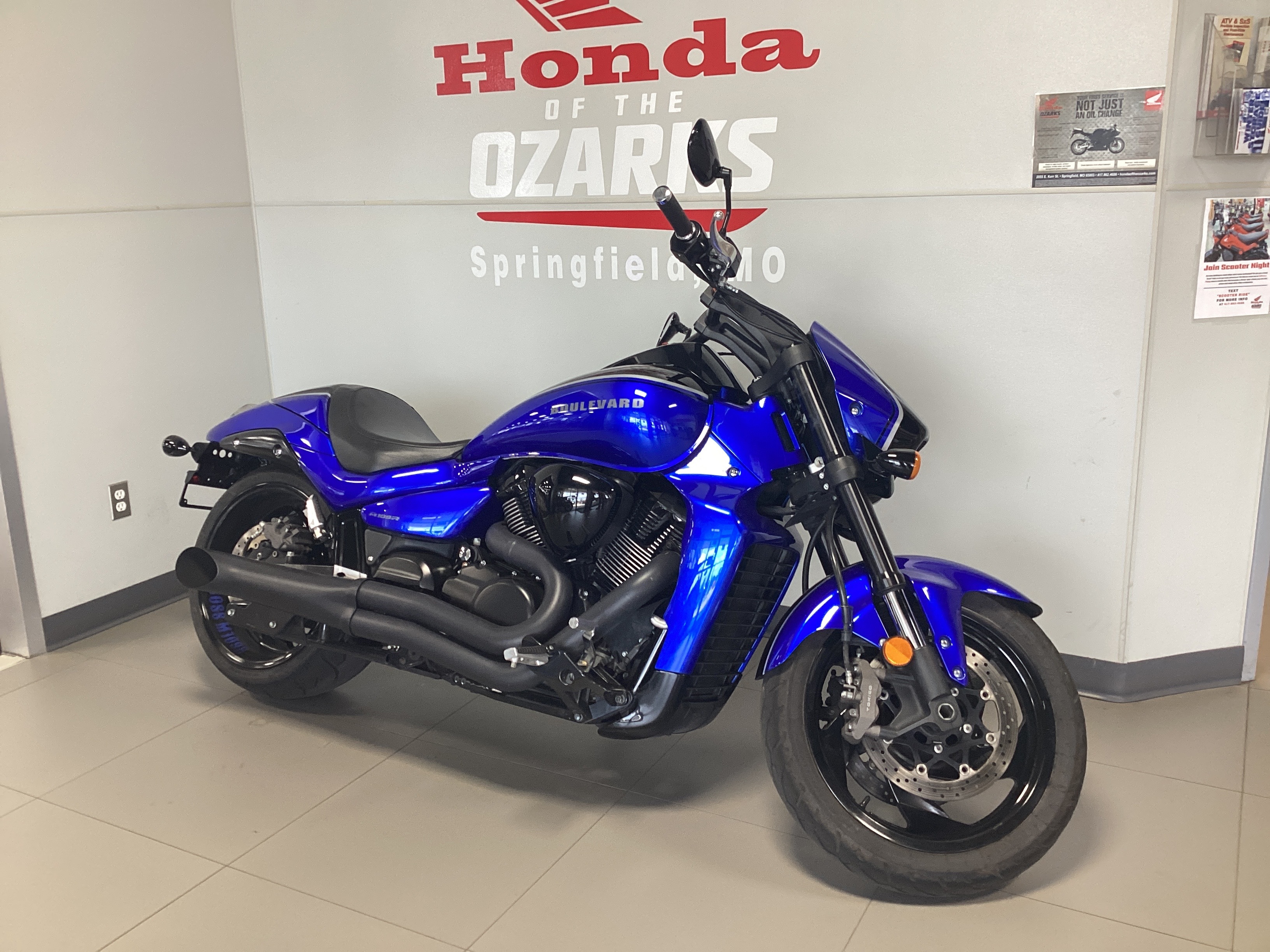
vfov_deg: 45.4
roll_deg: +0.9
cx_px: 635
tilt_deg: -15.0
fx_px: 1137
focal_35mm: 31
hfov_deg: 58.4
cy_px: 476
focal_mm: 3.3
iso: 100
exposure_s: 1/60
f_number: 2.4
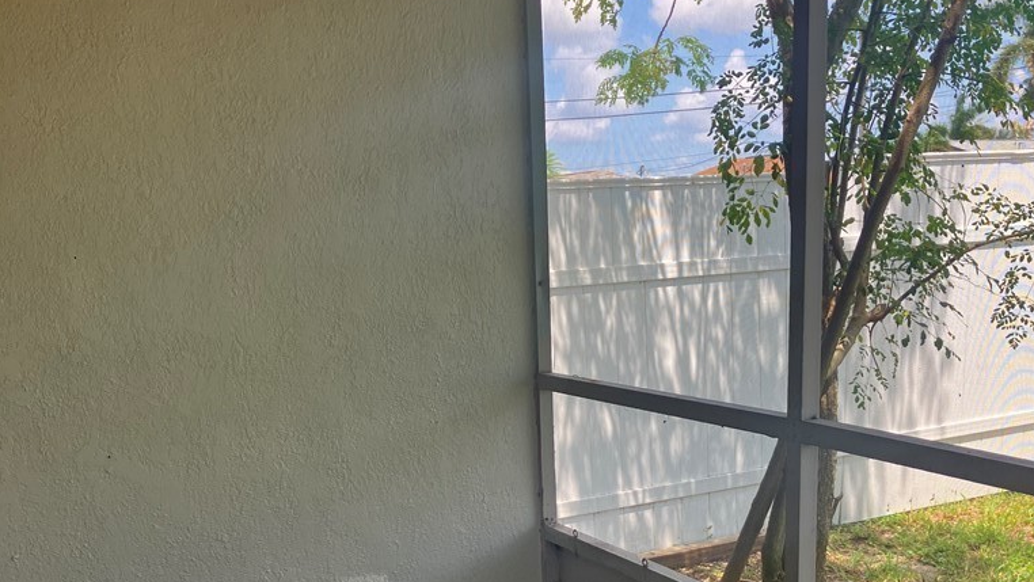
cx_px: 517
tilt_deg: -8.9
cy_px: 460
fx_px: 1124
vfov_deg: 28.5
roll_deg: +1.0
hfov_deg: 49.4
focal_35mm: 41
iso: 32
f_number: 1.8
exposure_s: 1/350
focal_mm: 3.99
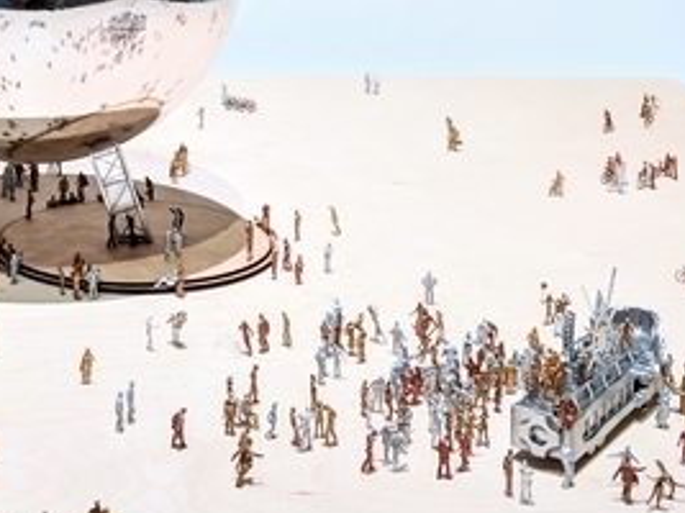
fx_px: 1602
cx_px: 64
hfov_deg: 23.5
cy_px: -95
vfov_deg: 17.4
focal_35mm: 81
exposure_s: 1/25
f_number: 1.8
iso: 119
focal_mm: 4.44
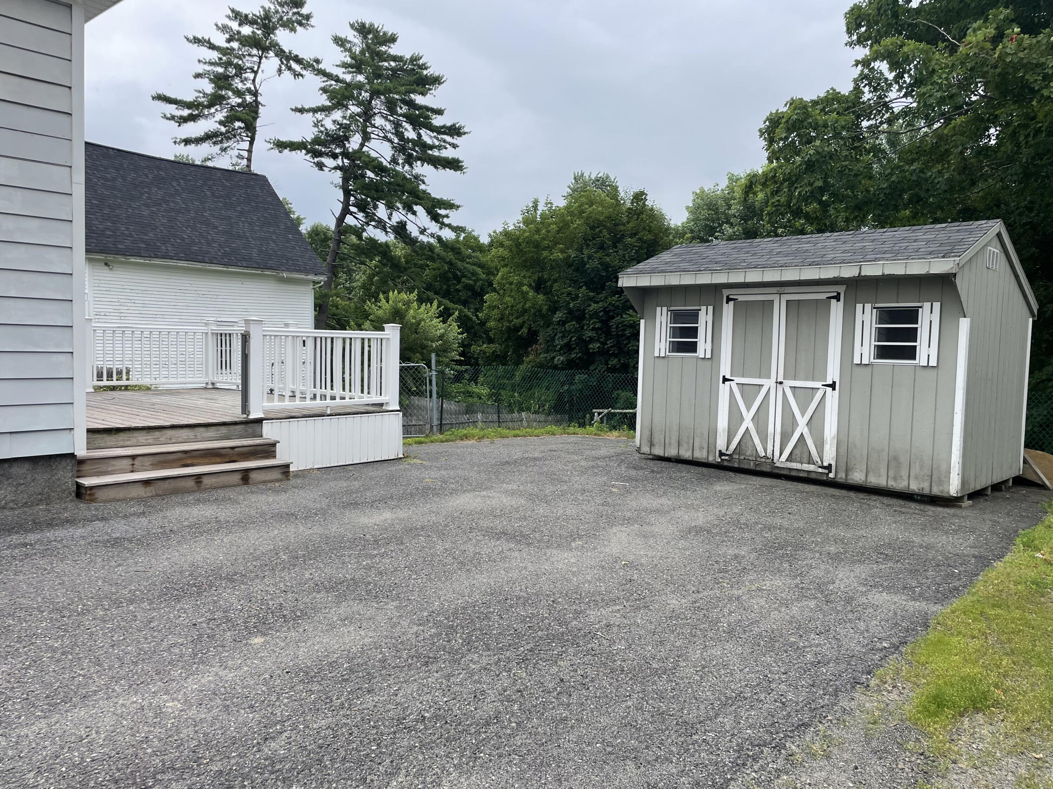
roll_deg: -0.4
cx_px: 526
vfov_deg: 53.1
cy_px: 394
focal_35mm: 26
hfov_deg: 67.3
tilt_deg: -1.2
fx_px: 791
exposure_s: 1/888
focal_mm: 4.2
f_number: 1.6
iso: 32
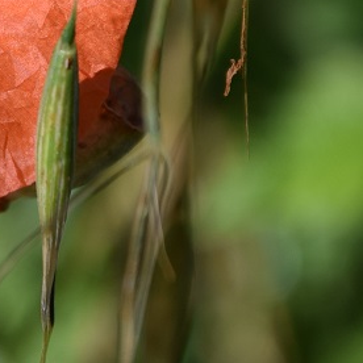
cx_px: -160
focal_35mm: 727
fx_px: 8629
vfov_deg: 2.4
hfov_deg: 2.4
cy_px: 110
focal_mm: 105
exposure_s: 1/640
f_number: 5.6
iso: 200
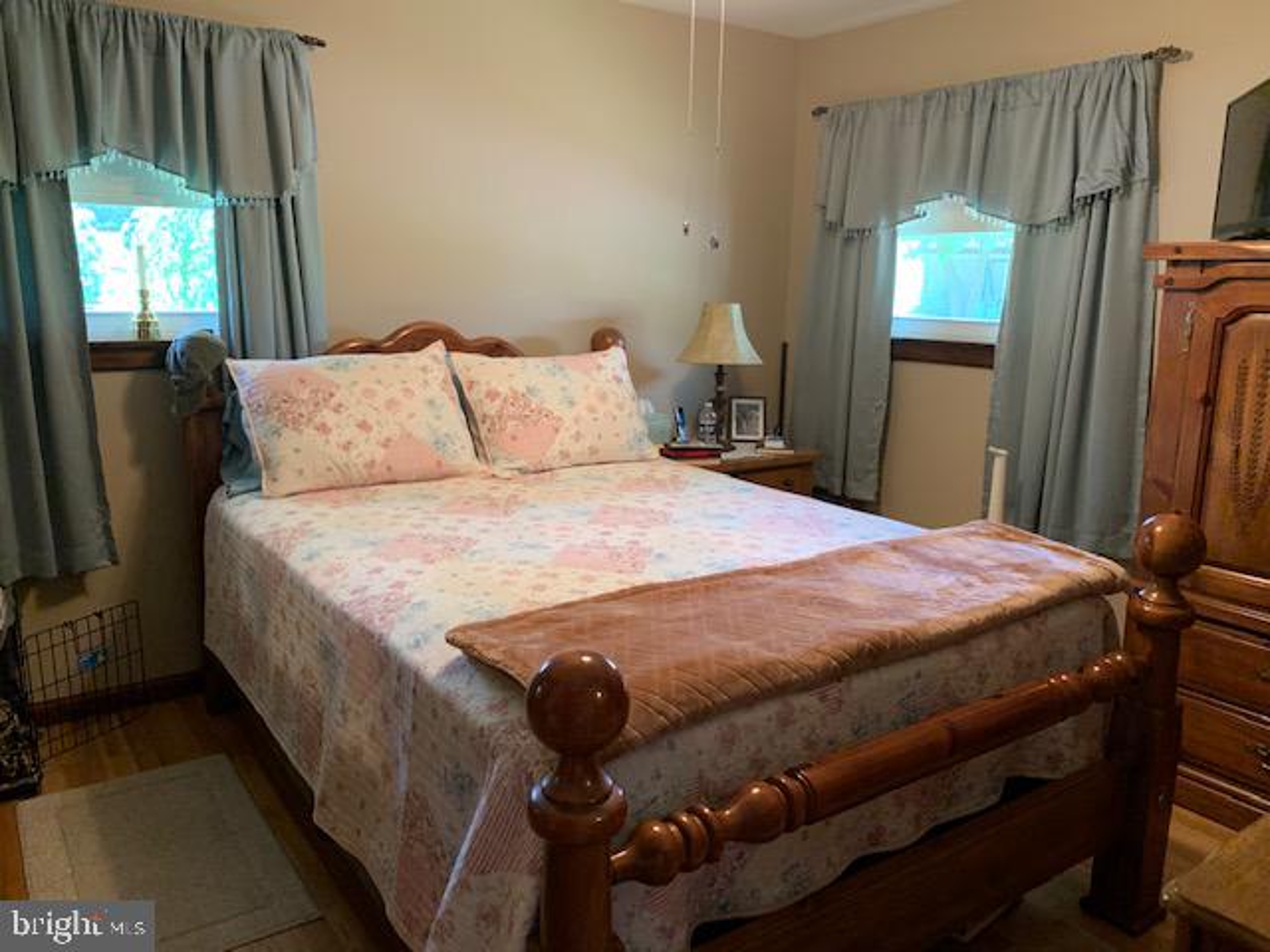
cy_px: 476
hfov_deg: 67.3
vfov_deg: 53.1
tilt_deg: -11.6
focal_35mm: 26
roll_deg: -1.8
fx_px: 954
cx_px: 635
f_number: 1.8
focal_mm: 4.25
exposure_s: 1/40
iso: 320
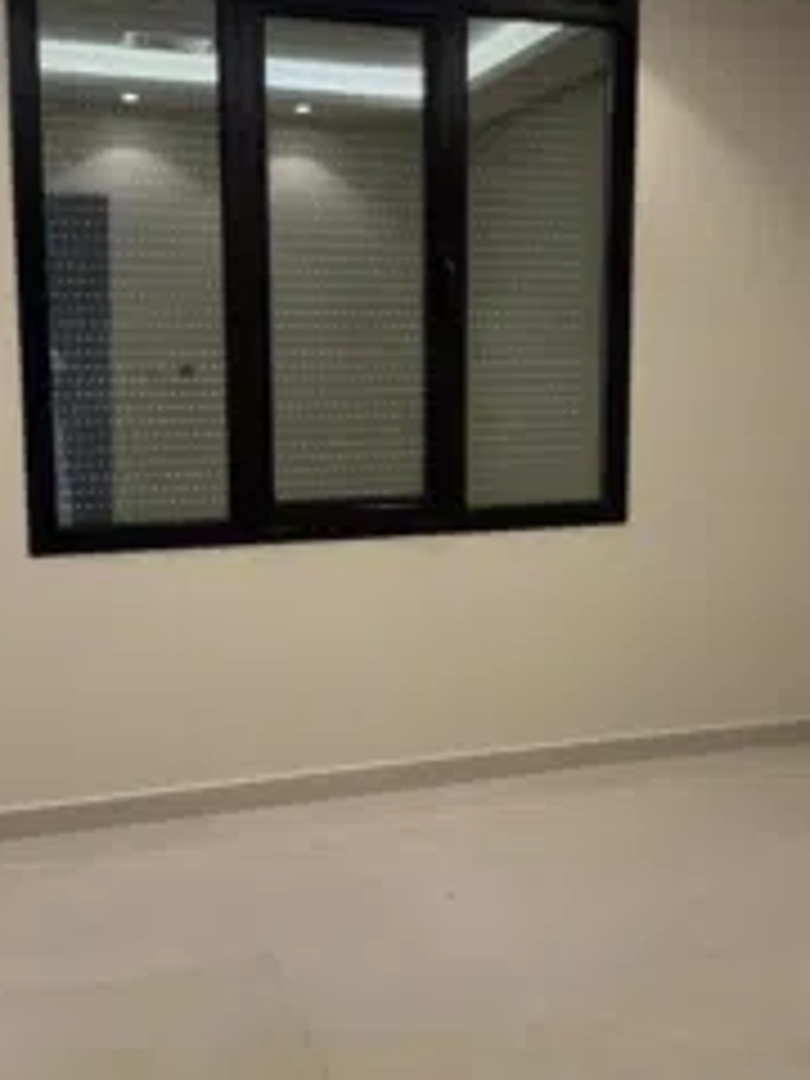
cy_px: 472
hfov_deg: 35.9
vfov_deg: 46.7
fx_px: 1248
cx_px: 464
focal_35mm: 40
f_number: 1.78
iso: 80
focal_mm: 6.76
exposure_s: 1/100
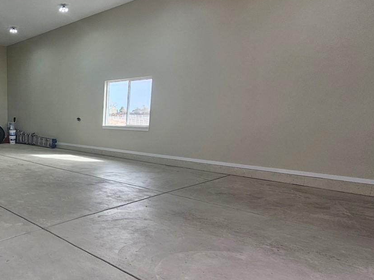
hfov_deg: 60.4
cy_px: 163
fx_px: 270
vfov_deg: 54.6
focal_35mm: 25
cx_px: 48
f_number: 2.2
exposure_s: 1/120
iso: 64
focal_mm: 2.2
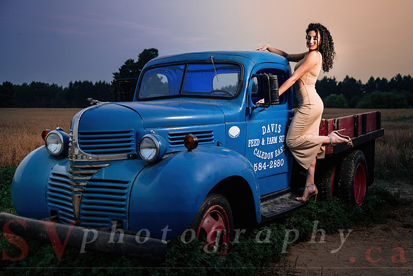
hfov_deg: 44.3
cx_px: 227
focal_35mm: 44
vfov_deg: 30.4
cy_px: 141
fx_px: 507
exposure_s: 1/50
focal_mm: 40
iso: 64
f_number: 3.2
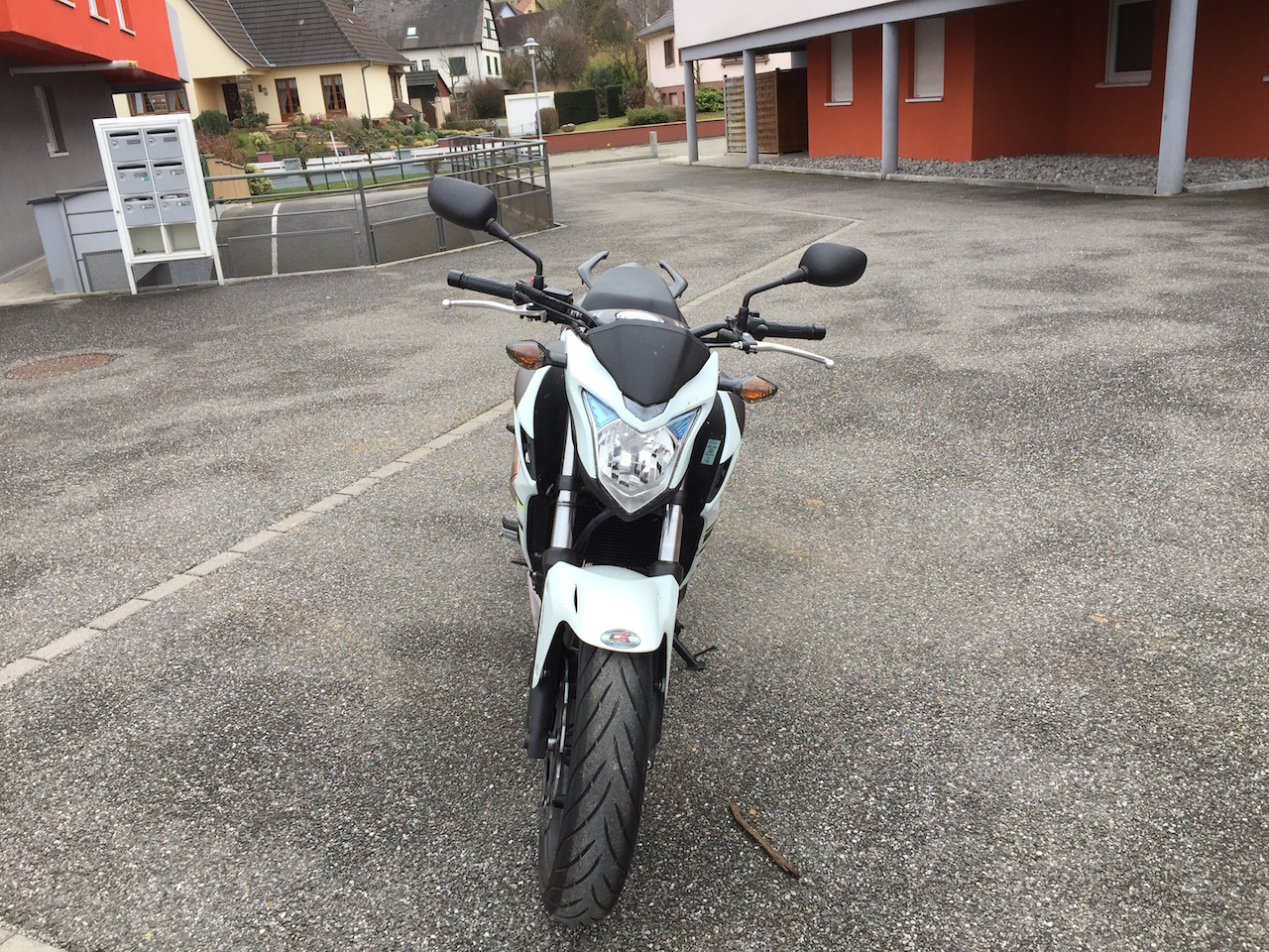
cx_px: 634
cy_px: 476
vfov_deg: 48.2
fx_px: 1063
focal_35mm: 29
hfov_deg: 61.7
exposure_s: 1/557
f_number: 2.2
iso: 32
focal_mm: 4.15
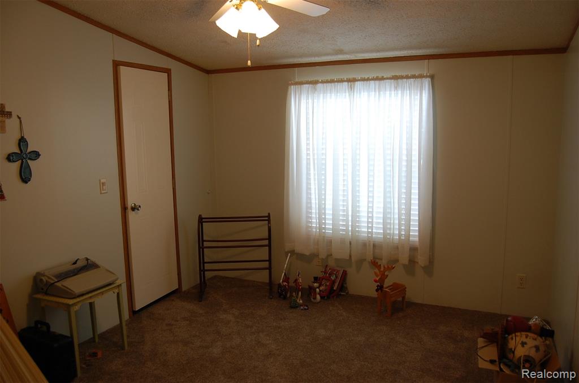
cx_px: 290
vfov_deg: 47.7
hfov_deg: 67.5
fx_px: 433
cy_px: 192
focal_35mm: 27
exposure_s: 1/60
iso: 400
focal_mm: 18
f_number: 4
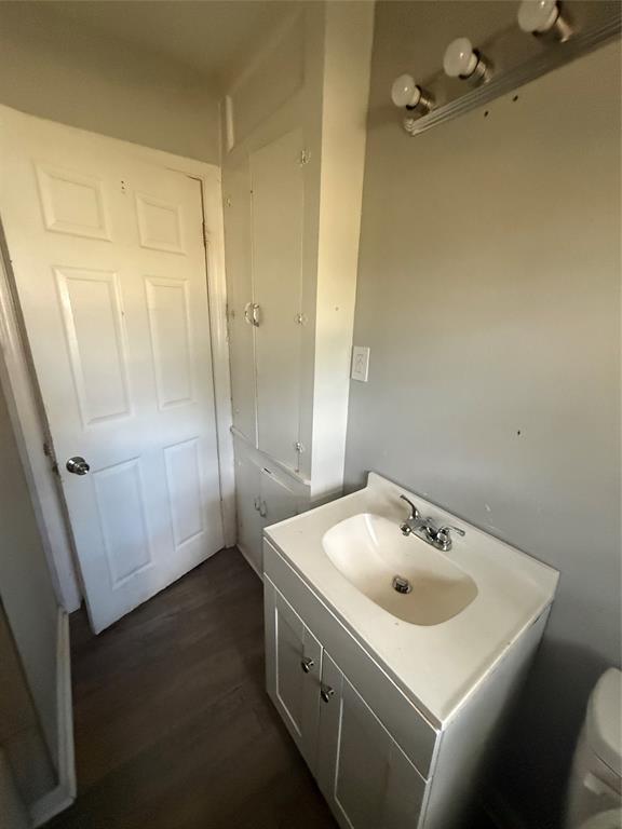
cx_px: 311
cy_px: 414
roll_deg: -1.5
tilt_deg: -16.4
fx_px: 335
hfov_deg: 85.7
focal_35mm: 14
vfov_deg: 102.1
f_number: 2.2
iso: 800
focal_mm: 2.22
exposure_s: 1/60
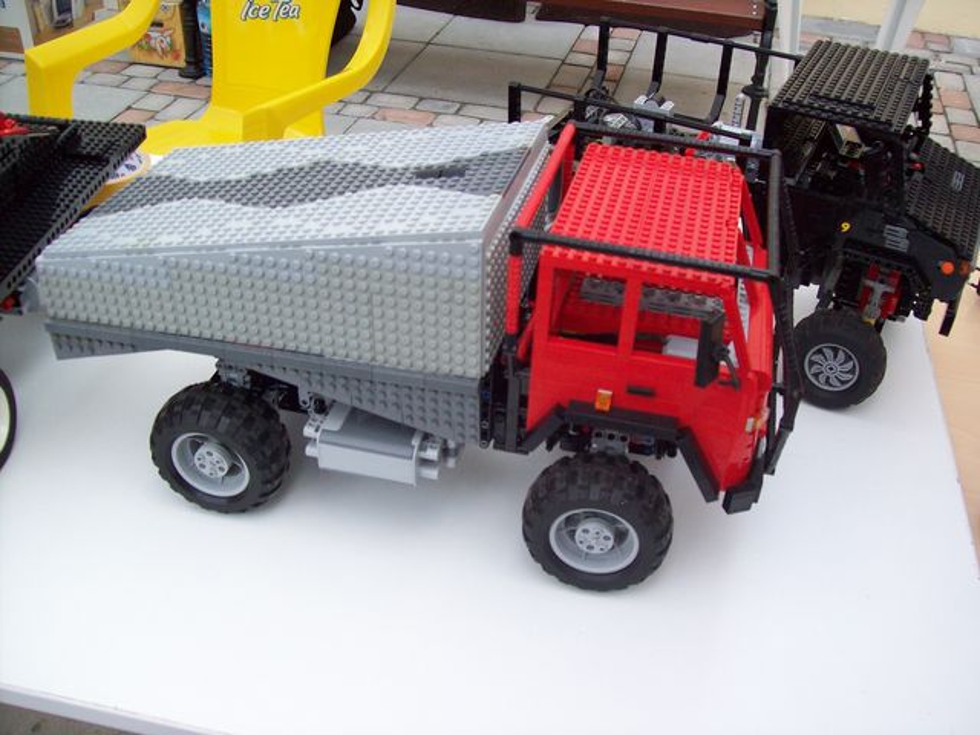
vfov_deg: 39.7
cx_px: 490
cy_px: 368
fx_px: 1019
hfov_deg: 51.4
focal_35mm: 36
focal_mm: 6
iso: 80
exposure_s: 1/160
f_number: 2.7
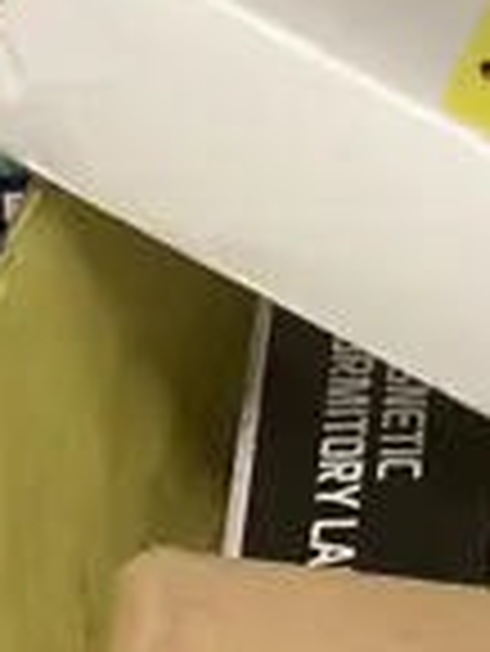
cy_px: 378
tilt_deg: -32.7
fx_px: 3732
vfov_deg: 10.0
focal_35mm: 198
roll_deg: -2.0
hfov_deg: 7.3
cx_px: 818
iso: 200
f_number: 1.8
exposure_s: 1/50
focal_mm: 3.99
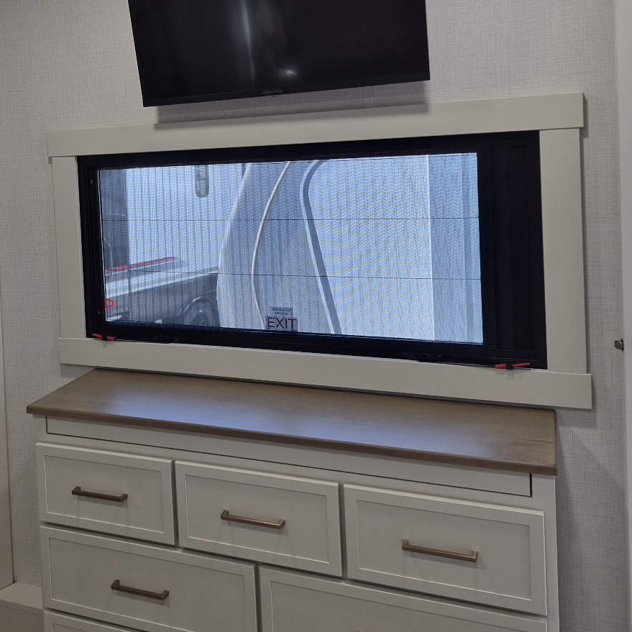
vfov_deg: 44.2
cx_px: 155
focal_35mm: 37
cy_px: 207
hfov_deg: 43.4
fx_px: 764
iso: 80
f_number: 1.8
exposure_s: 1/58.1
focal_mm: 5.4
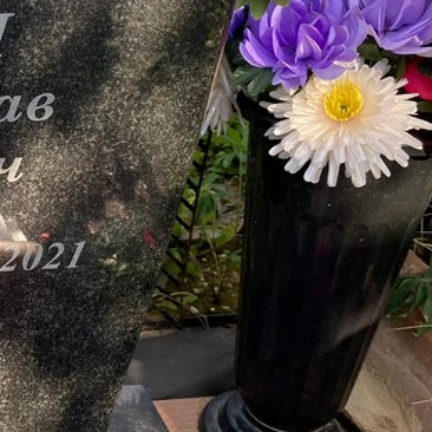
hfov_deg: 25.4
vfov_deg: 29.0
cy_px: 176
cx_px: -119
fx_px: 833
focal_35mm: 59
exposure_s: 1/1124
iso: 32
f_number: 1.8
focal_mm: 4.25
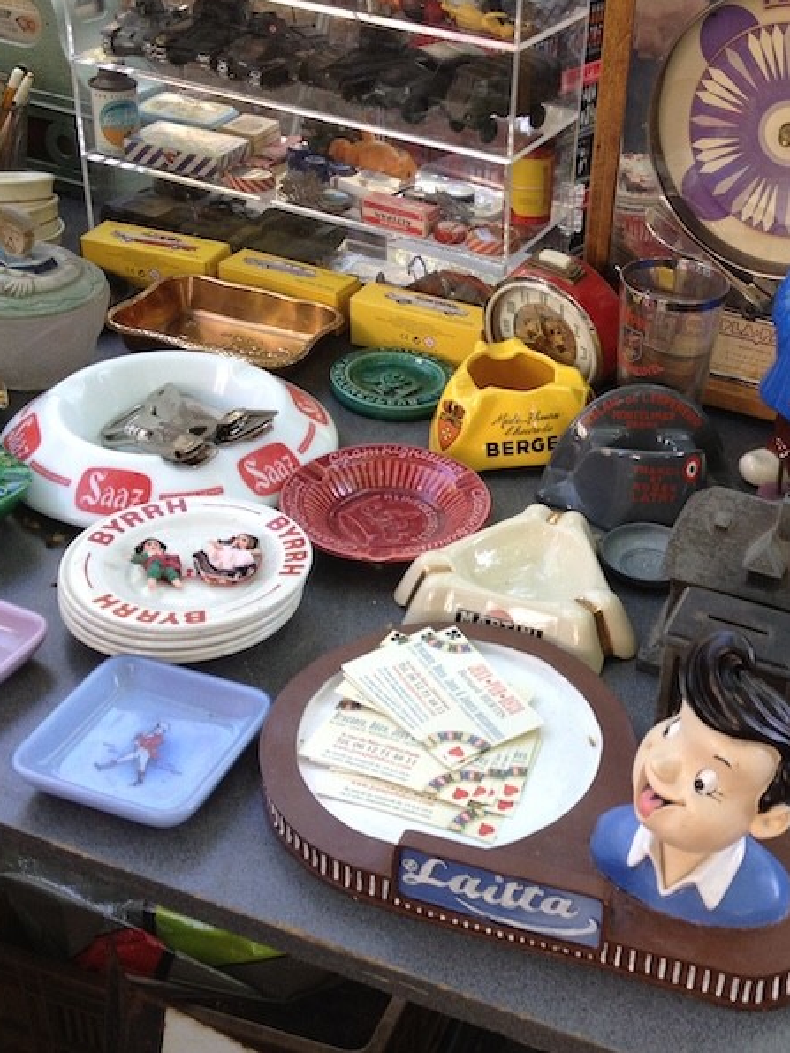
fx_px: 1430
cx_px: 626
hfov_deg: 30.2
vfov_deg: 40.4
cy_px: 525
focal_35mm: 47
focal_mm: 4.28
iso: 100
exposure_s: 1/120
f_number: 2.4
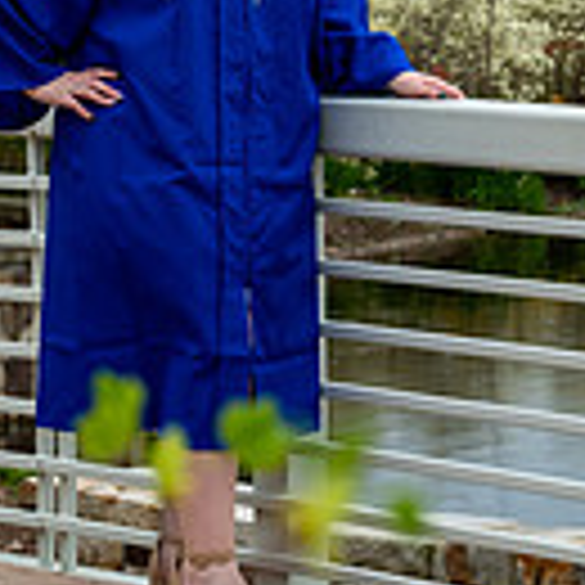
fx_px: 4206
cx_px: 220
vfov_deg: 7.9
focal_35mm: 220
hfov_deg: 8.0
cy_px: 180
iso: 250
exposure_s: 1/320
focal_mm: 50
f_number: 4.5
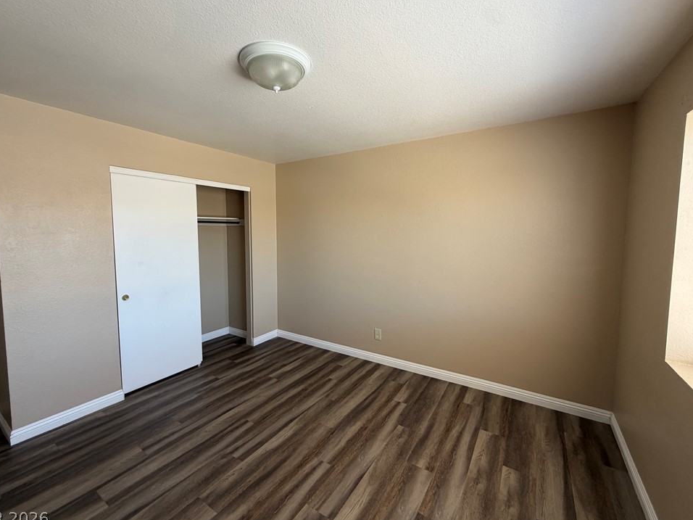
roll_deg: -0.2
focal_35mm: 15
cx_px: 341
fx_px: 300
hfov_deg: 98.2
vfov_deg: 81.7
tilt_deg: -3.9
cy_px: 252
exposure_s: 1/121
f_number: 2.2
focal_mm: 2.22
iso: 160
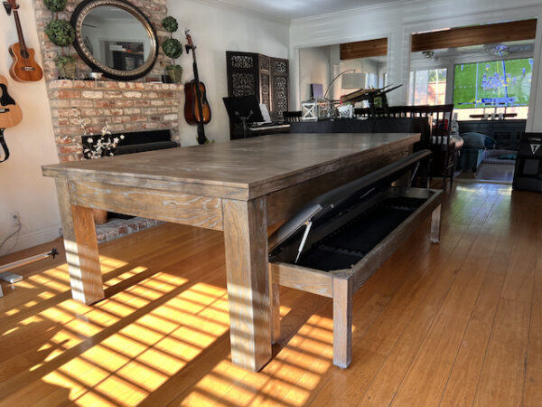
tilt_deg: -13.6
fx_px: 407
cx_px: 271
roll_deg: +1.9
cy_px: 204
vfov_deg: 53.1
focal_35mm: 26
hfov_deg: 67.3
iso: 100
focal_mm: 5.7
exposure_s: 1/121
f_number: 1.5
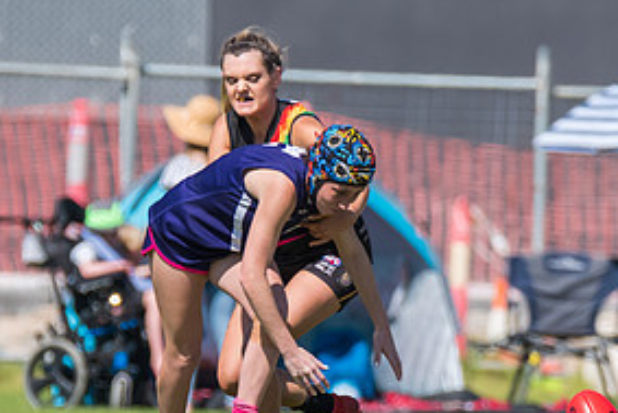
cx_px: 259
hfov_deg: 1.4
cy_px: 316
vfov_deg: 0.9
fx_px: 25230
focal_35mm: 1469
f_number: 6.3
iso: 800
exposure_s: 1/3200
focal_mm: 460
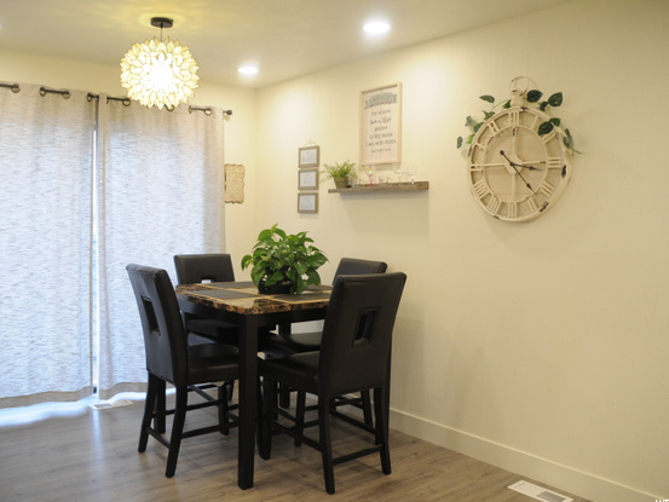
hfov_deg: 59.9
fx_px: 580
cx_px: 307
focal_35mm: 30
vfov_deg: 46.8
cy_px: 251
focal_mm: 18
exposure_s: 1/25
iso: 500
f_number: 3.5
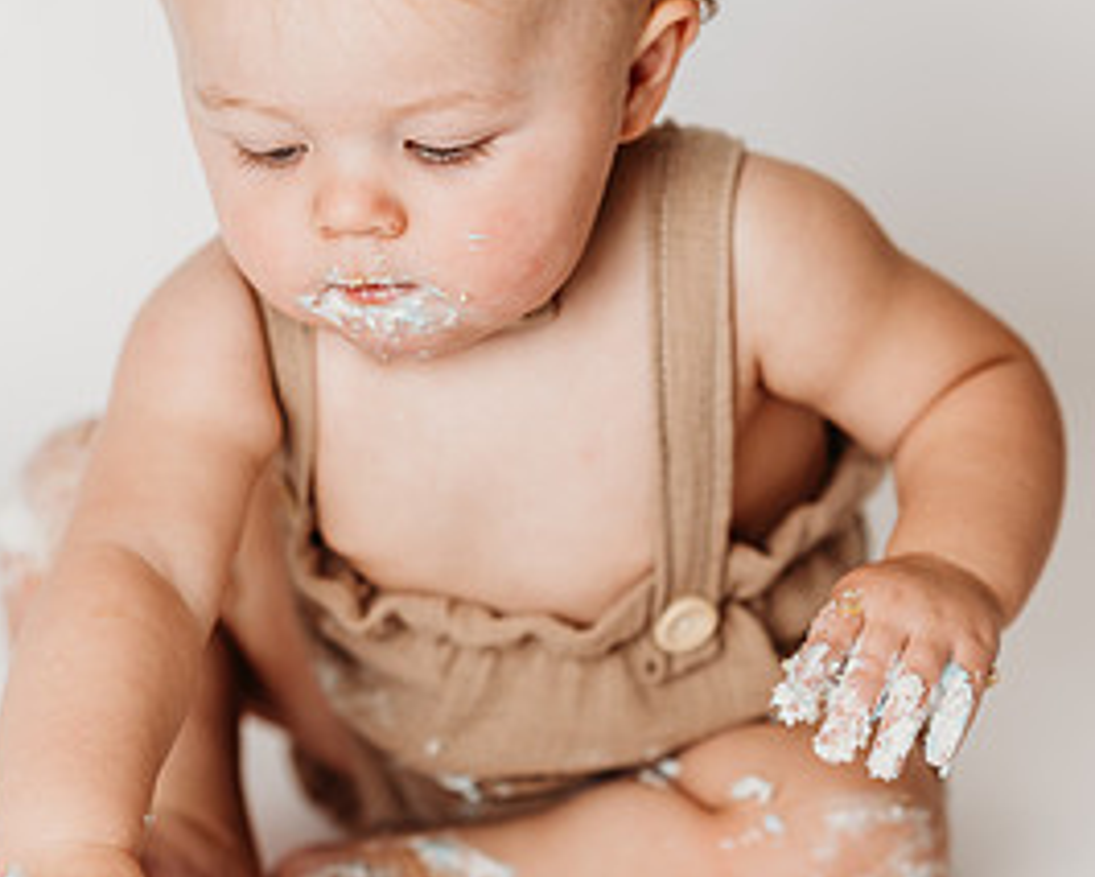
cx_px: 494
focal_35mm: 135
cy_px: 424
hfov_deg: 14.3
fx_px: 4377
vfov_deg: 11.4
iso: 100
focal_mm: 85
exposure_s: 1/200
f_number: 2.8
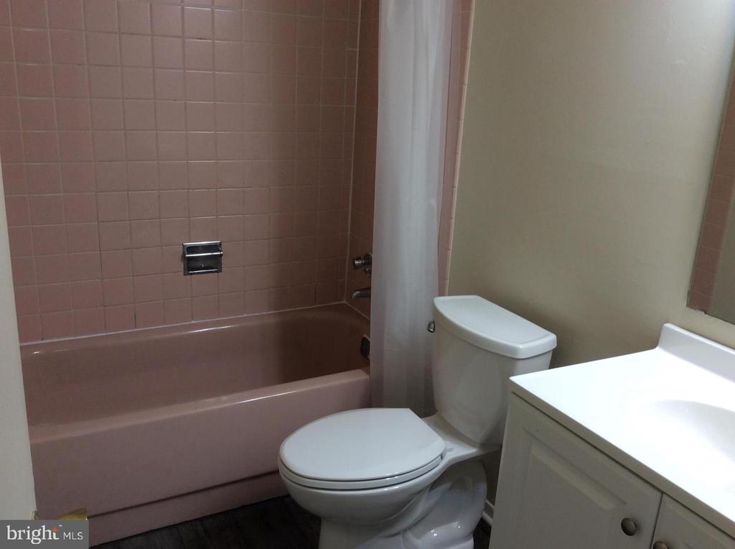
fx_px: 678
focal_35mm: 32
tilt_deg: -17.4
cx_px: 368
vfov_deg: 44.0
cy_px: 274
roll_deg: -2.6
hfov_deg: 56.9
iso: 40
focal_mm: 3.3
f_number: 2.4
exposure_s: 1/24
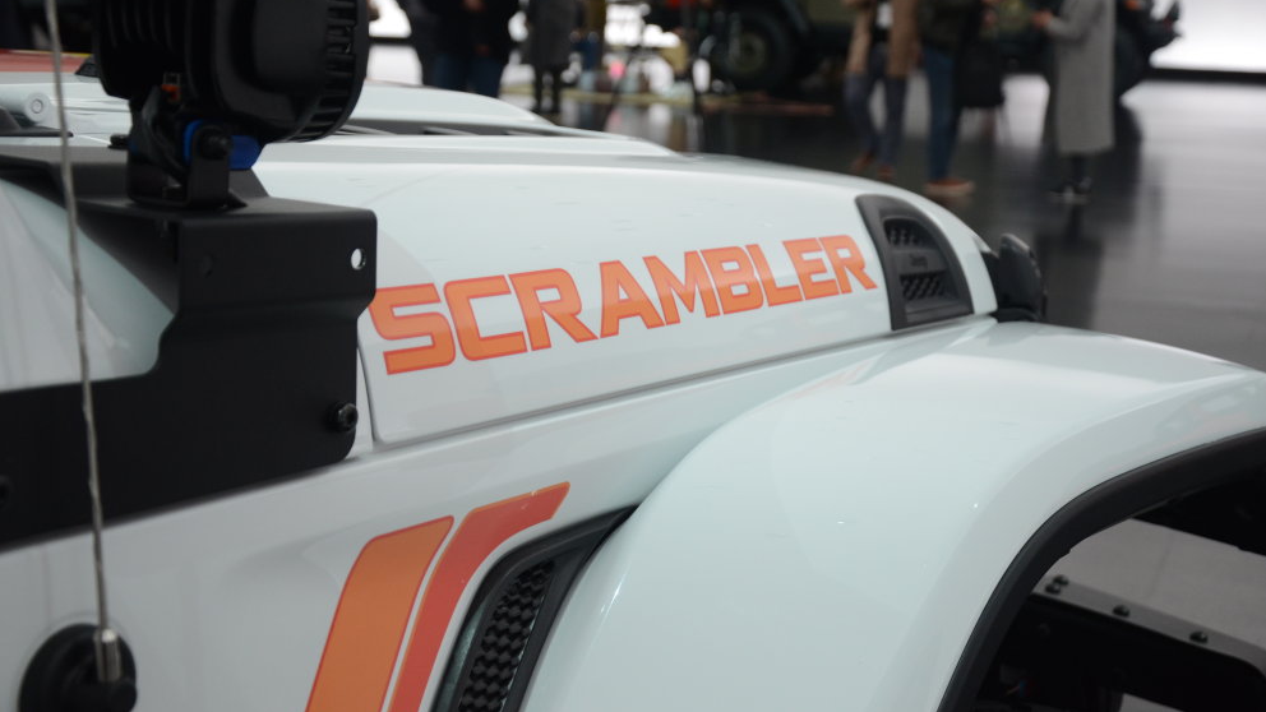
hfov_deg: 34.9
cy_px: 292
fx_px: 2014
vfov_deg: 20.0
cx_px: 636
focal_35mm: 60
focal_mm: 38
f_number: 5
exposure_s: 1/100
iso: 800
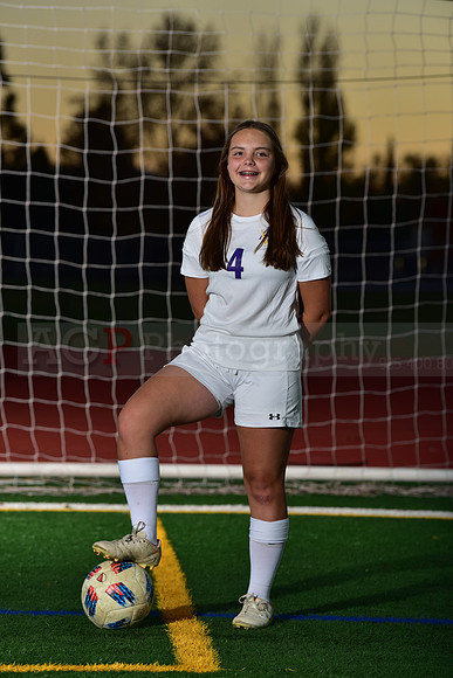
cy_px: 339
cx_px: 226
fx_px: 3207
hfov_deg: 8.1
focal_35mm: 170
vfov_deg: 12.1
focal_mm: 170
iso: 250
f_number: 5
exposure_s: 1/250
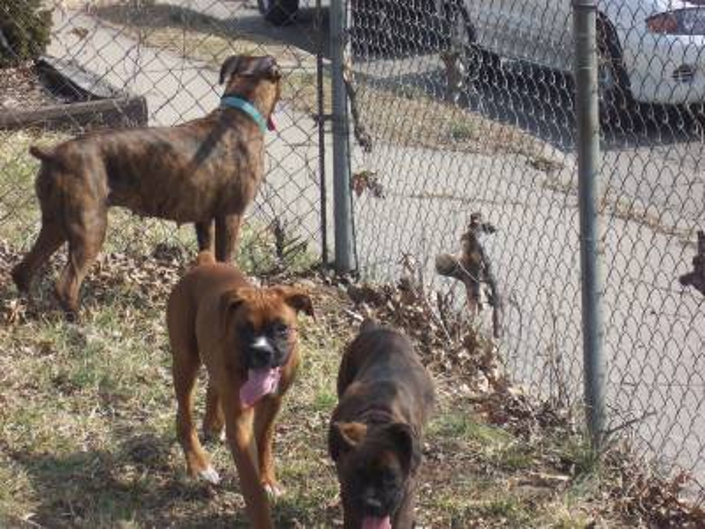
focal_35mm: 144
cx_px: 352
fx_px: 2933
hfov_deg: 13.7
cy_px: 264
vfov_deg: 10.3
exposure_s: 1/350
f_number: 4.9
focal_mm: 22.4
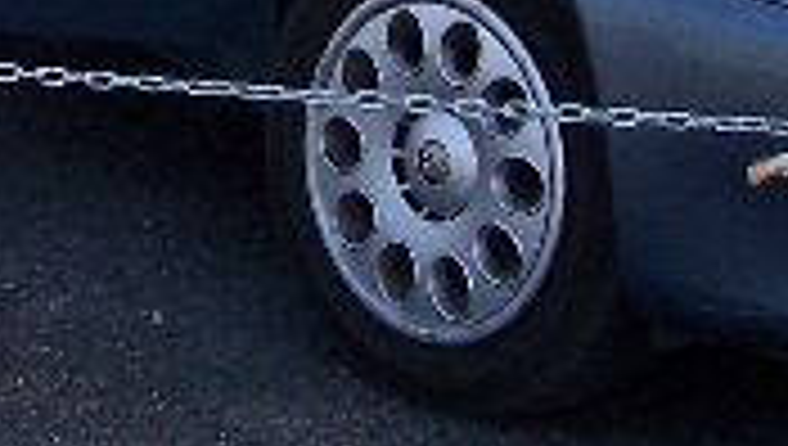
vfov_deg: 6.1
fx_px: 3955
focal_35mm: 189
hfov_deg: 11.2
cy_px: -680
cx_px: -36
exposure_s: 1/350
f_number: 4.8
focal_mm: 8
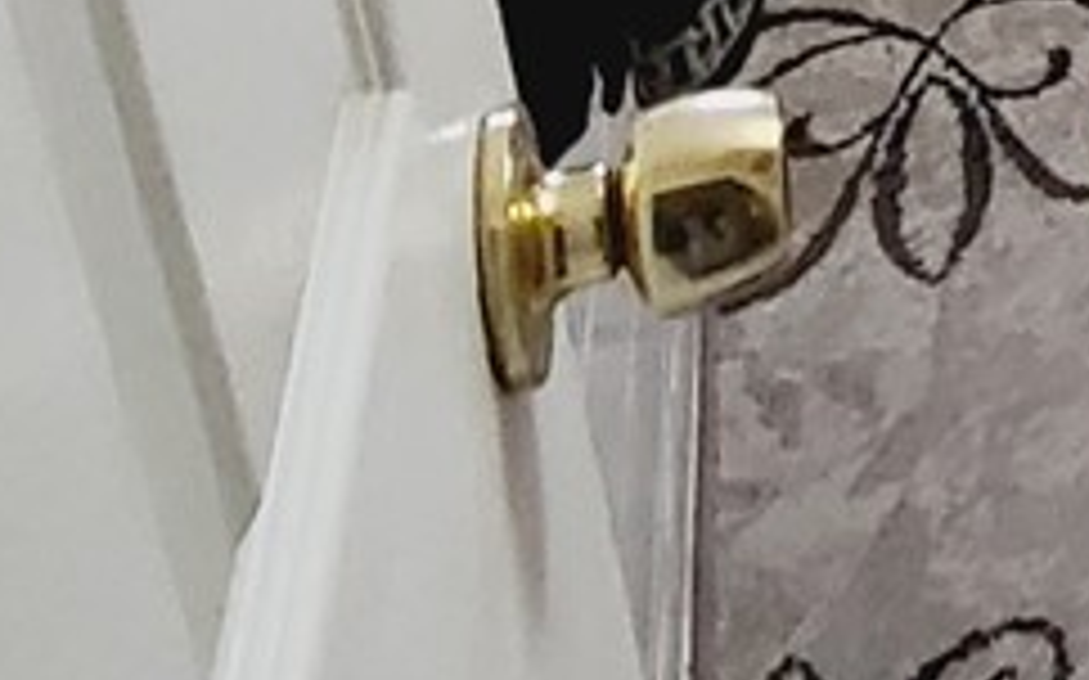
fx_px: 2700
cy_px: -1216
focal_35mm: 91
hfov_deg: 17.0
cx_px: 2164
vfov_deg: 10.8
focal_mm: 2.2
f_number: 2.2
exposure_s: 1/60
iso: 250
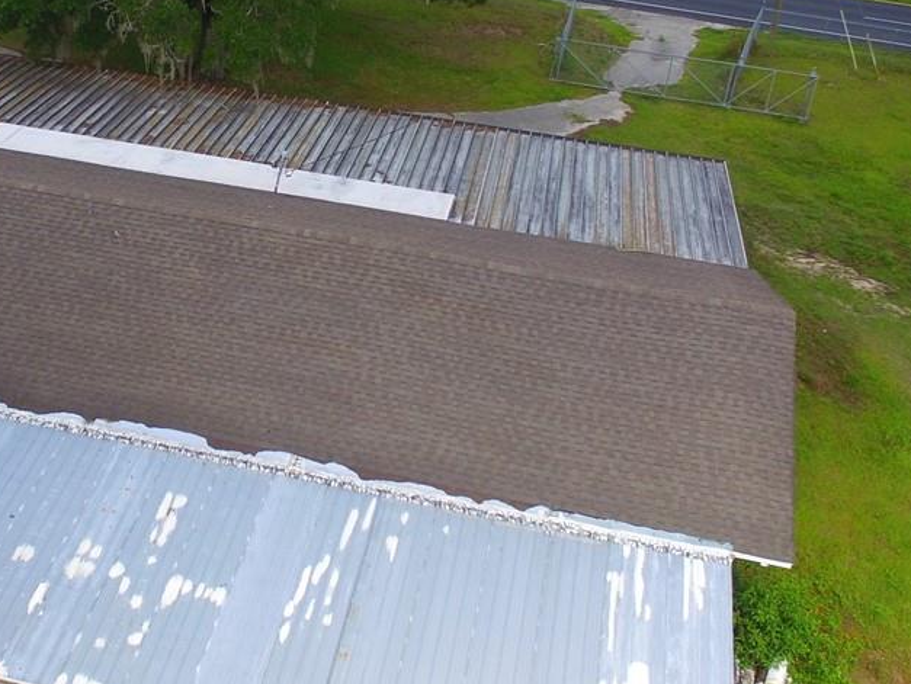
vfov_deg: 28.5
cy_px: 254
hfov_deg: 36.8
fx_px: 1343
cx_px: 259
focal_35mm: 51
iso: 100
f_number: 2.8
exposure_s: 1/640
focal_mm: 3.61
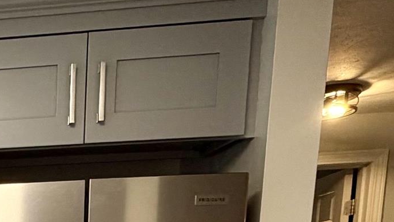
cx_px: -162
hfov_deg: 25.2
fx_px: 711
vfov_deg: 15.1
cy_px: 415
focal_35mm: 68
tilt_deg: -10.4
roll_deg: +1.7
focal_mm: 2.22
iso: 125
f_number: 2.2
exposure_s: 1/120
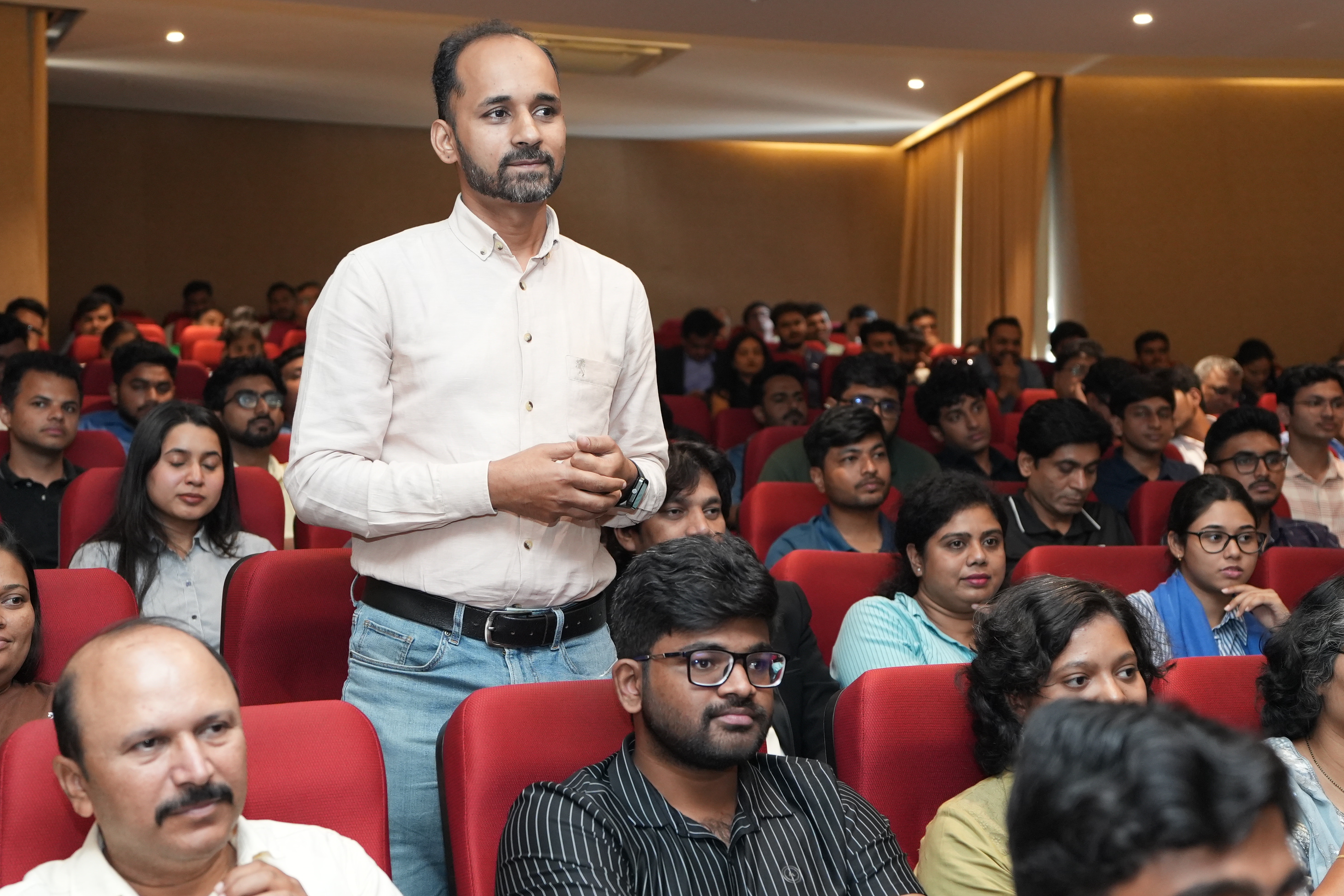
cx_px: 670
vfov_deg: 24.6
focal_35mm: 55
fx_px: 2053
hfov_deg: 36.2
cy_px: 460
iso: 2000
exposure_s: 1/125
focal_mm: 35
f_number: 2.8
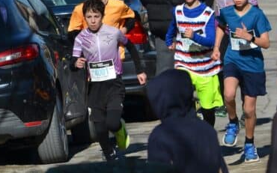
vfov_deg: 1.5
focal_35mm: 889
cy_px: 58
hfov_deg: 2.4
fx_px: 6709
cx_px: 161
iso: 400
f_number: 6.3
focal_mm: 280
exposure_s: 1/1600
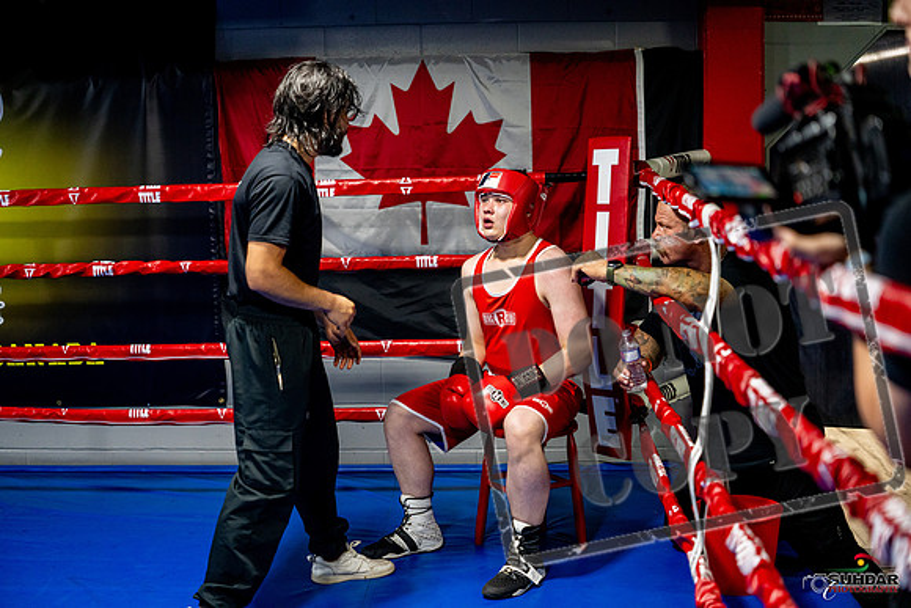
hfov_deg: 39.6
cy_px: 304
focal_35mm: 50
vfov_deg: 27.0
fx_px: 1266
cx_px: 456
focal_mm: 50
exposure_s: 1/1000
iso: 4000
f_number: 2
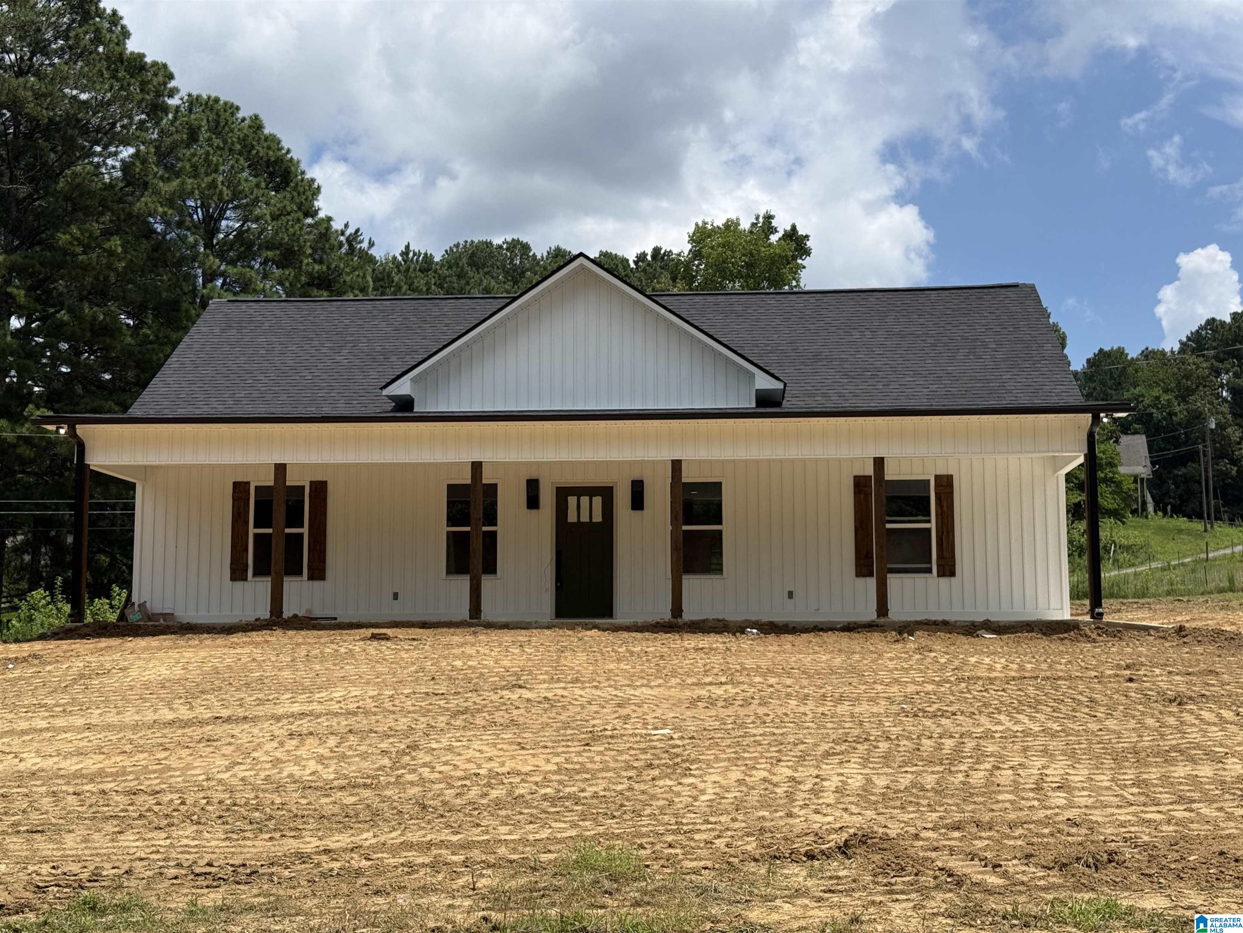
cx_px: 622
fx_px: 1724
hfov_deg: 39.7
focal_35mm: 48
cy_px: 466
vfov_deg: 30.3
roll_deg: -0.1
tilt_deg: +7.8
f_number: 1.78
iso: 64
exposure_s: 1/7143
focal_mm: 6.76
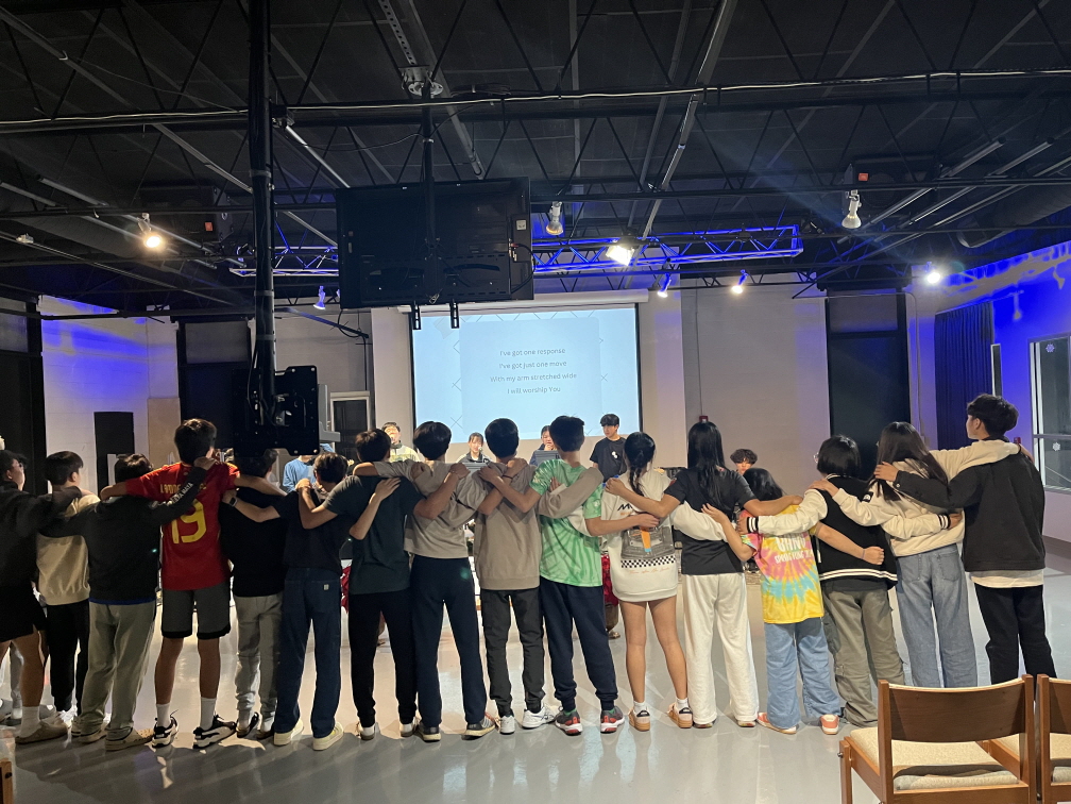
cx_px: 536
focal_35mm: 26
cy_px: 402
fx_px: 804
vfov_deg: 53.1
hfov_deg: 67.3
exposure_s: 1/60
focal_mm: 5.1
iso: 400
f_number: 1.6
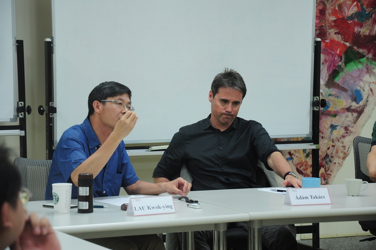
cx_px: 188
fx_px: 1408
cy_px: 125
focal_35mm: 135
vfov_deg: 10.1
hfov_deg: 15.2
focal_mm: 90
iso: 500
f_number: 5.6
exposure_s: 1/40
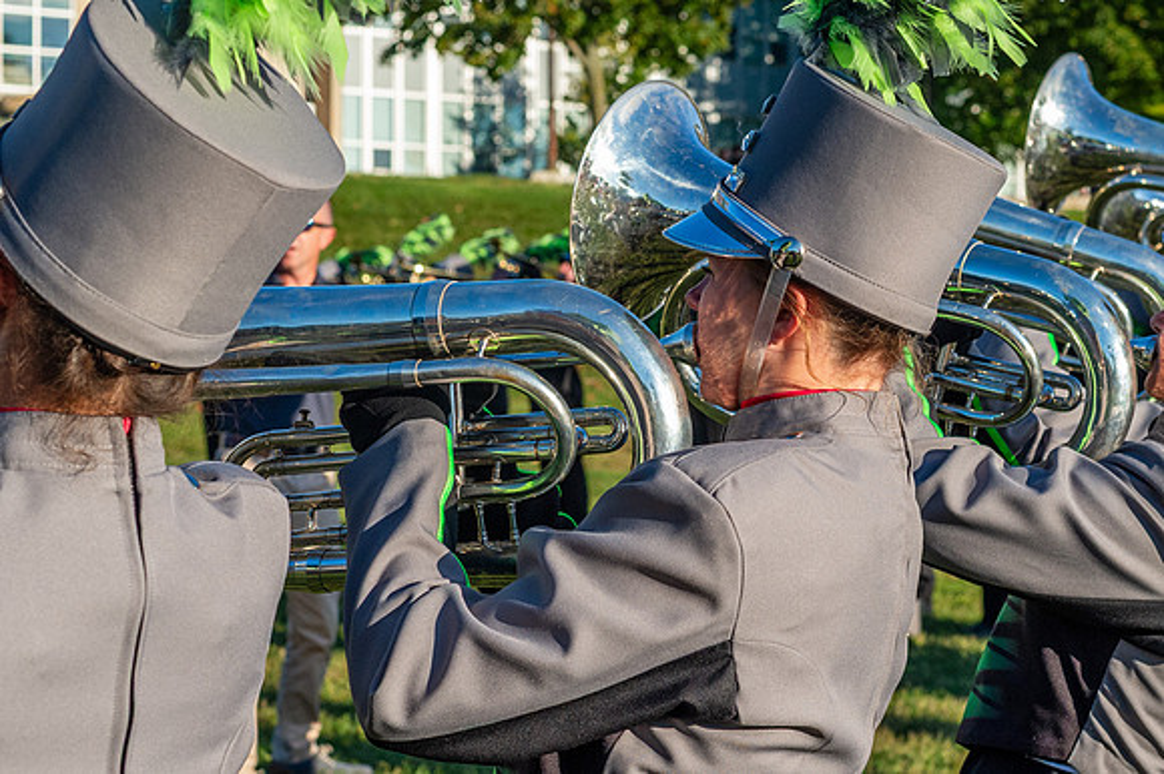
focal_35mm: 78
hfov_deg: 25.8
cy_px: 329
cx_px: 723
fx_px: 2533
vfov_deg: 17.4
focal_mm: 50
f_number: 5.6
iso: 1600
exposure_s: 1/5000
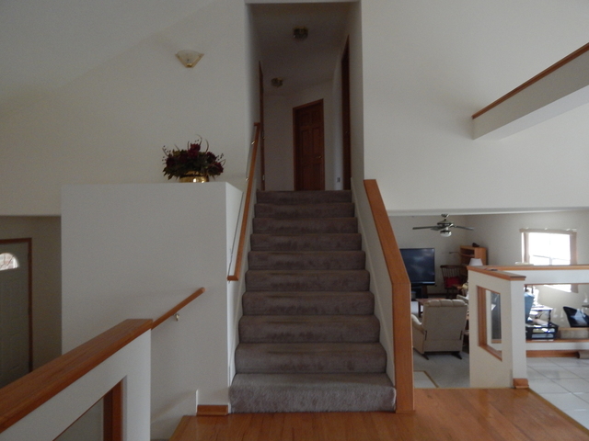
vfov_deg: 61.1
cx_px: 294
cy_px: 220
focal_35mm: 22
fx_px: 374
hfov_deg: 76.4
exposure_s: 1/25
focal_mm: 4
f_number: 3
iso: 400
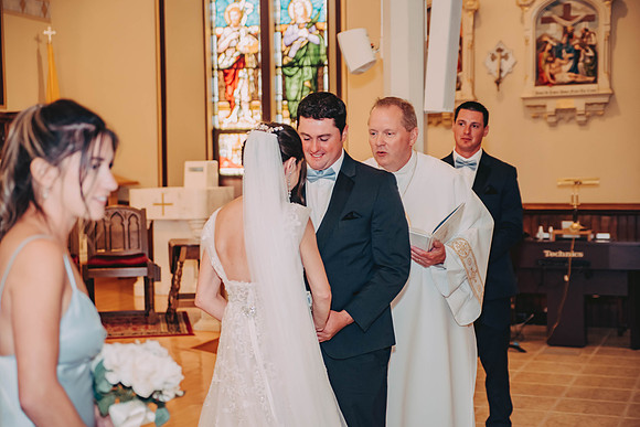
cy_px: 214
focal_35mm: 62
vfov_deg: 21.9
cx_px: 320
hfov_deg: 32.4
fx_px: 1102
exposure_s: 1/100
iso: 800
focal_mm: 62
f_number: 2.8
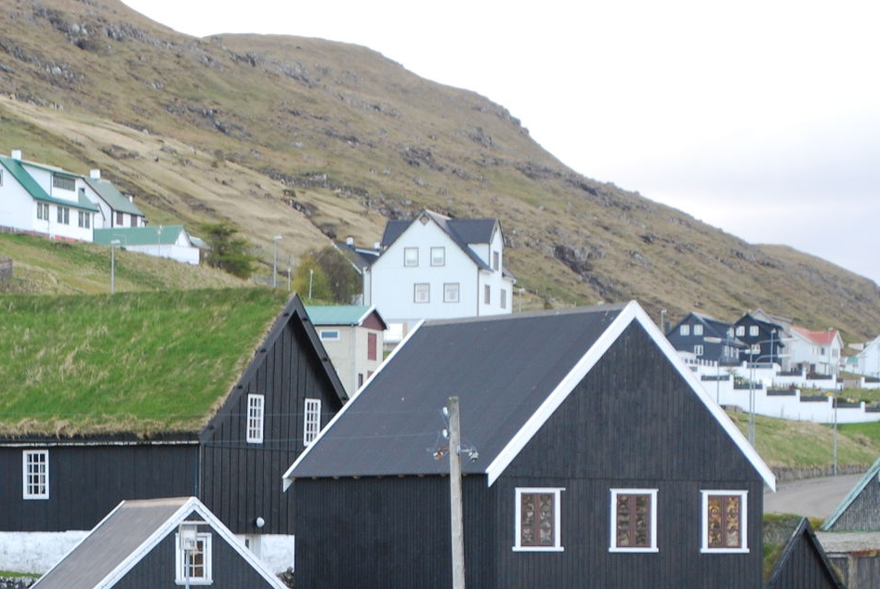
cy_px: 592
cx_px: 153
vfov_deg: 9.0
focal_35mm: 152
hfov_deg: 13.4
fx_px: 3720
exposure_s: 1/60
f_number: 5.6
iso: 400
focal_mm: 50
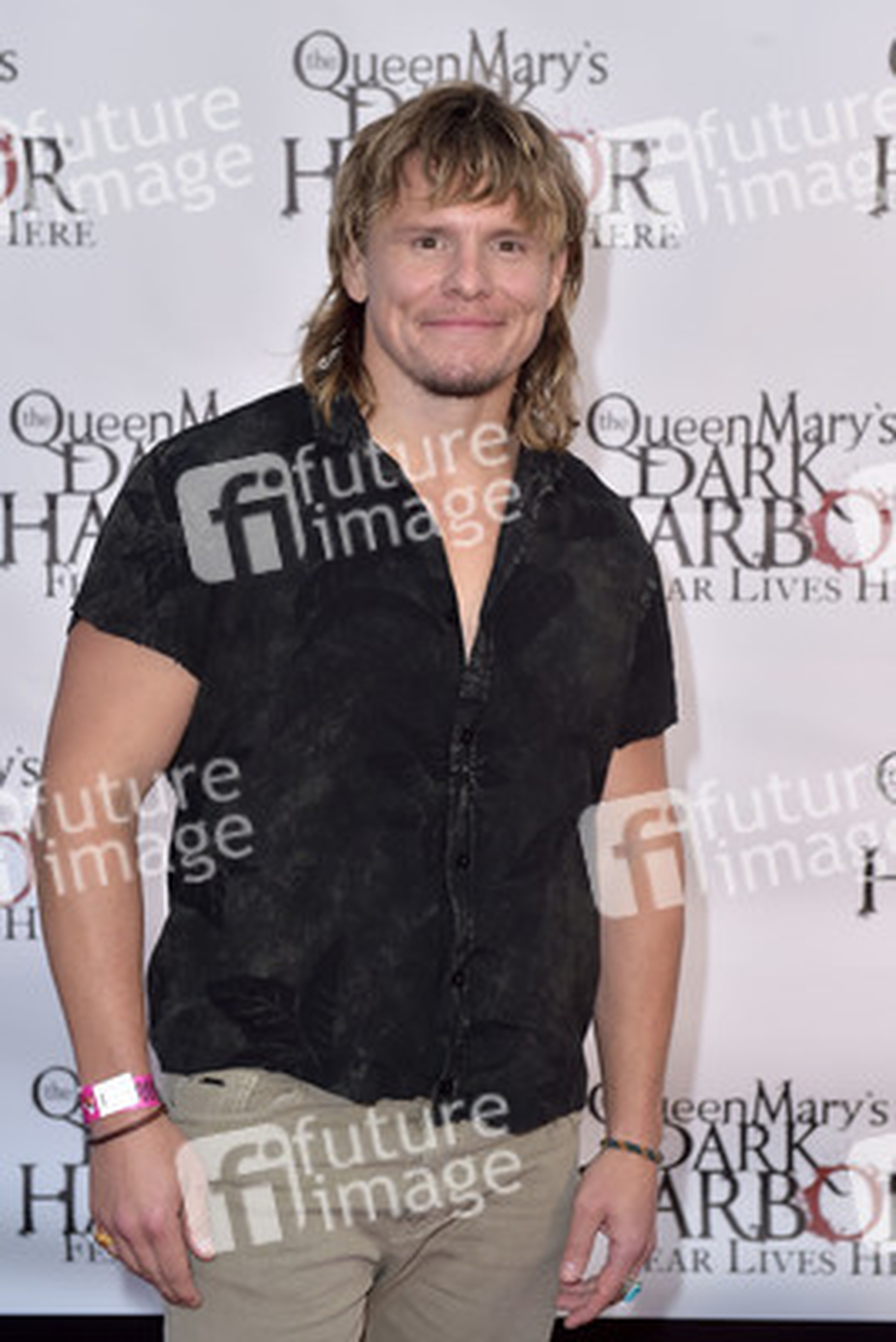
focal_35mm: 66
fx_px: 2462
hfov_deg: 20.6
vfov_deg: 30.5
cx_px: 448
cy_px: 671
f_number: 5.6
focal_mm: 66
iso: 250
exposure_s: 1/250
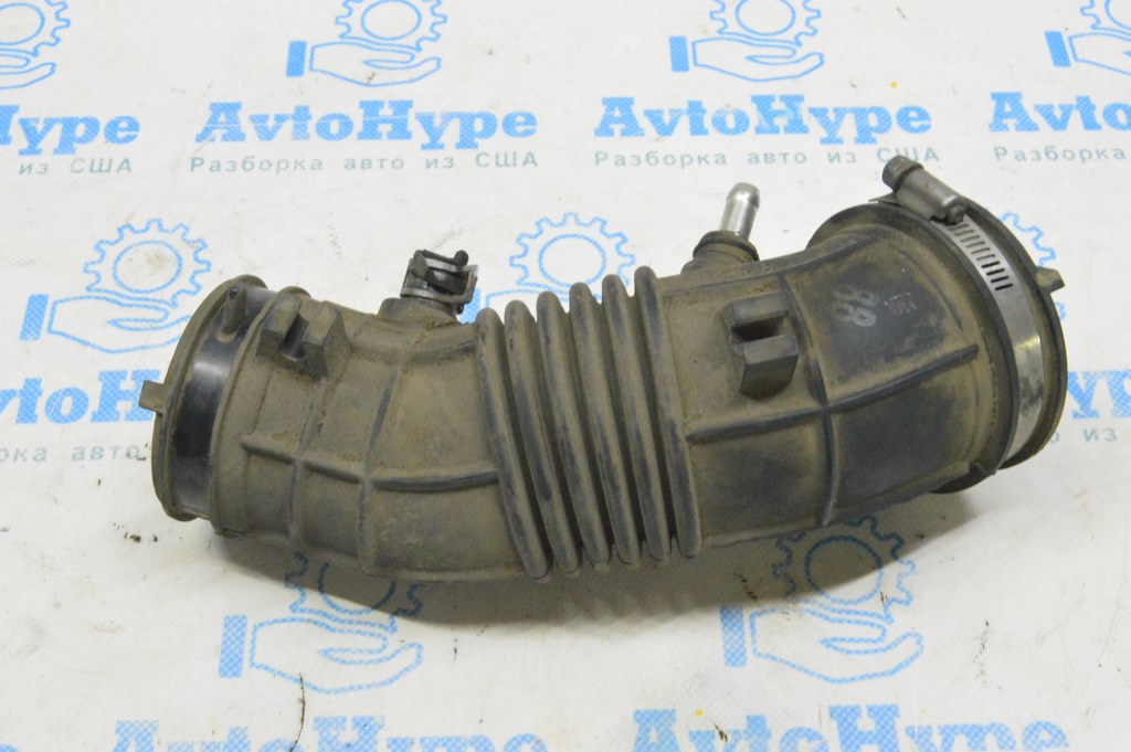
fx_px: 1507
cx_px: 566
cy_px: 376
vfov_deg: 28.0
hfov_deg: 41.1
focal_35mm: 48
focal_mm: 32
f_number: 20
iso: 6400
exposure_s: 1/15
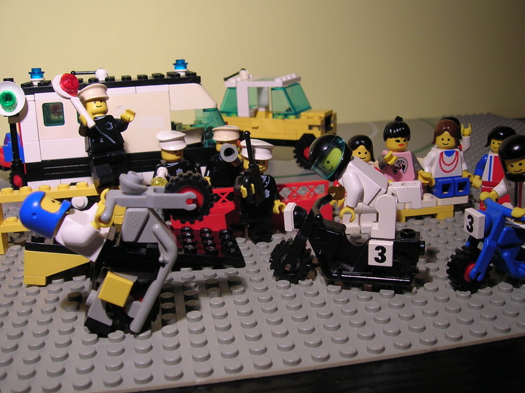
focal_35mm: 38
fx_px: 576
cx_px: 275
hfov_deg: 49.0
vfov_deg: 37.7
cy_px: 196
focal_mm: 5.7
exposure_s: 1/16.6
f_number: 2.9
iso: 50
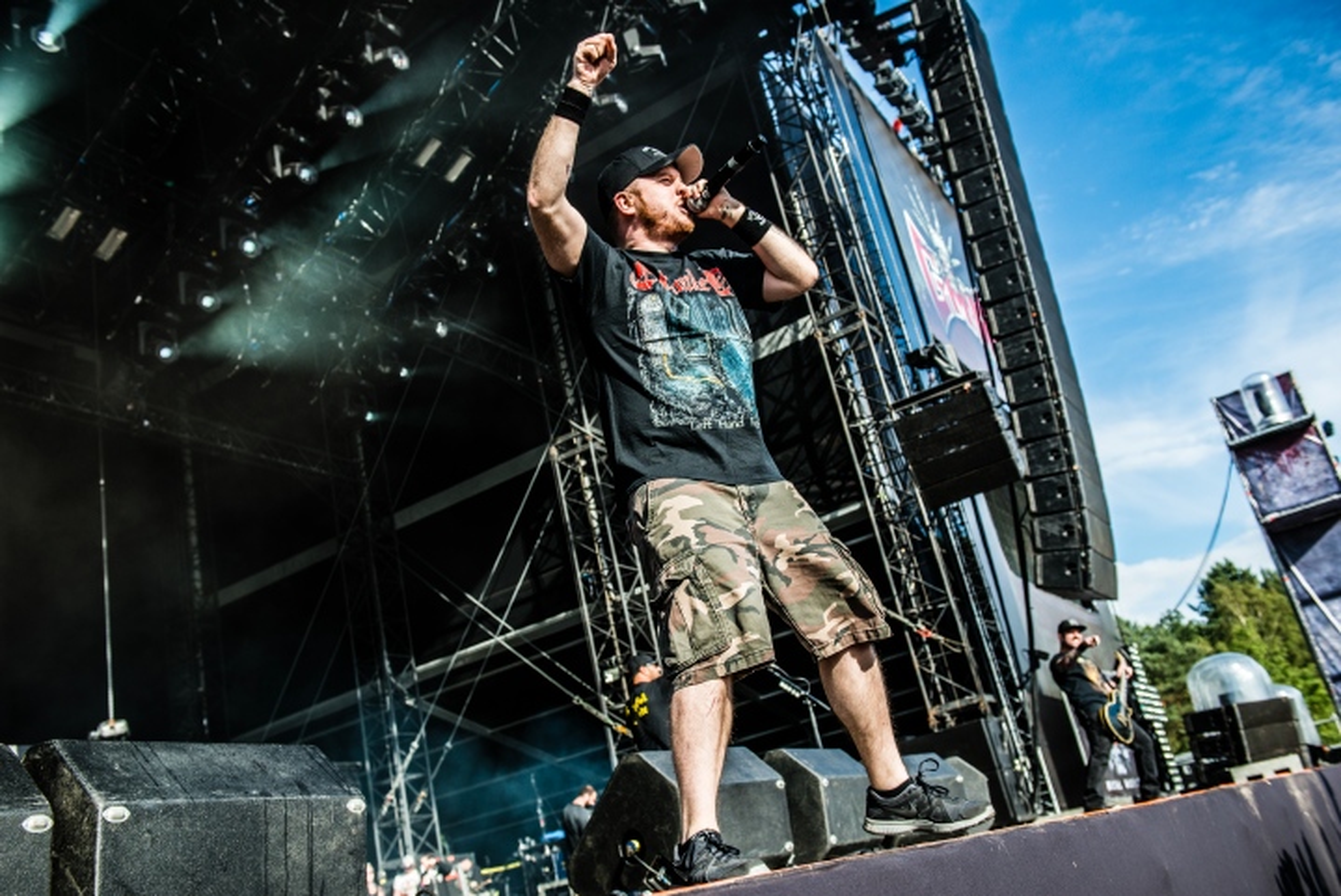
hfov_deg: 58.7
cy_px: 448
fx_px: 1193
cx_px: 670
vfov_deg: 41.2
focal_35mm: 32
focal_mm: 32
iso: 250
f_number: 4.5
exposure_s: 1/1600
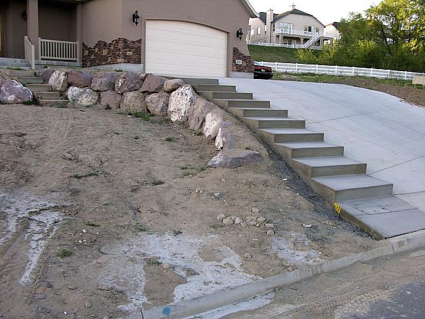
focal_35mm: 35
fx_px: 430
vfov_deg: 40.7
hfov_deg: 52.6
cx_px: 212
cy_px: 160
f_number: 3.5
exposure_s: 1/57.8
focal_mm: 9
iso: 50
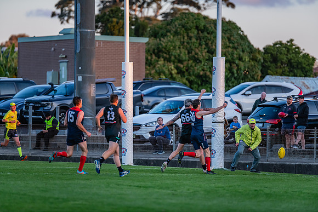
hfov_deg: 6.9
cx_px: 159
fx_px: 2650
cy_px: 106
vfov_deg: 4.6
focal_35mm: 300
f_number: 2.8
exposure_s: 1/1600
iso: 1100
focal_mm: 300
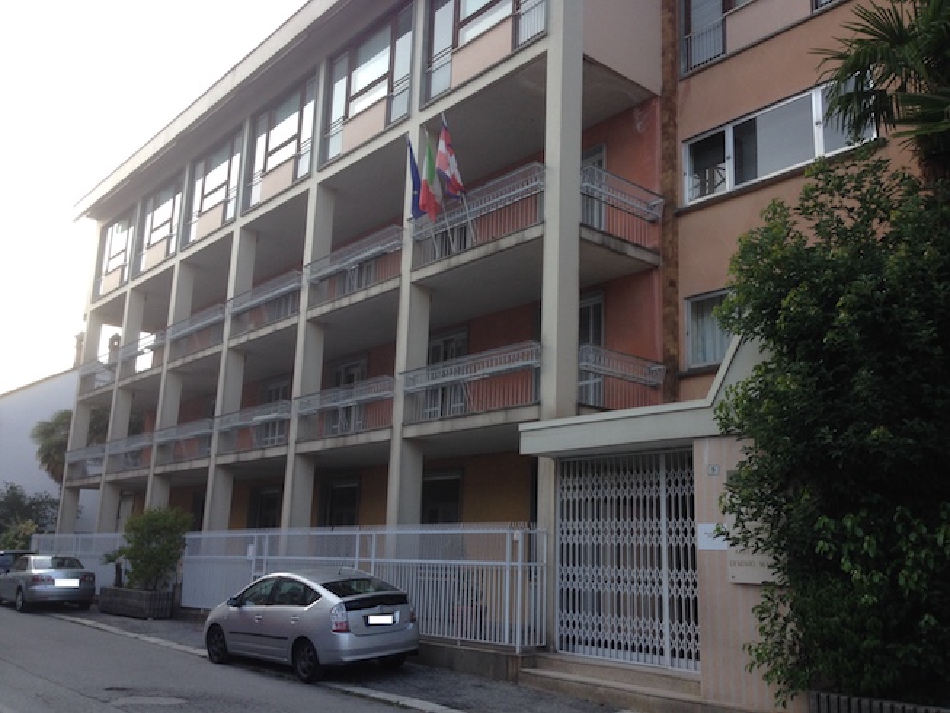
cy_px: 356
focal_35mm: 33
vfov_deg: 43.0
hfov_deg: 55.3
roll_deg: -3.2
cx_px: 475
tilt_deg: +12.6
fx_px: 906
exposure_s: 1/190
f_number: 2.4
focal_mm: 4.12
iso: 50
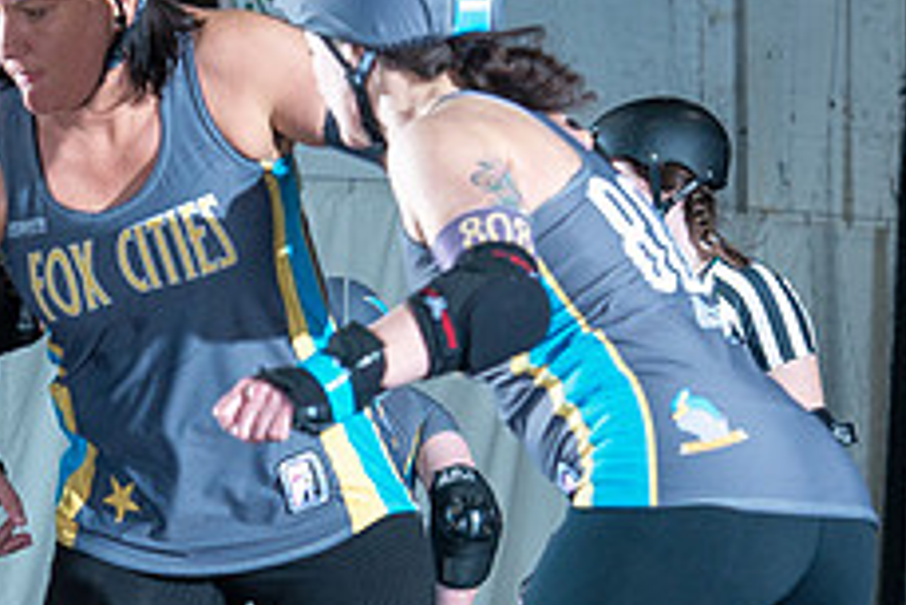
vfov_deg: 4.4
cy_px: 575
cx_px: 12
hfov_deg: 6.6
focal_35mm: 309
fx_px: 7781
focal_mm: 122
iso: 800
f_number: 7.1
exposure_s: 1/160
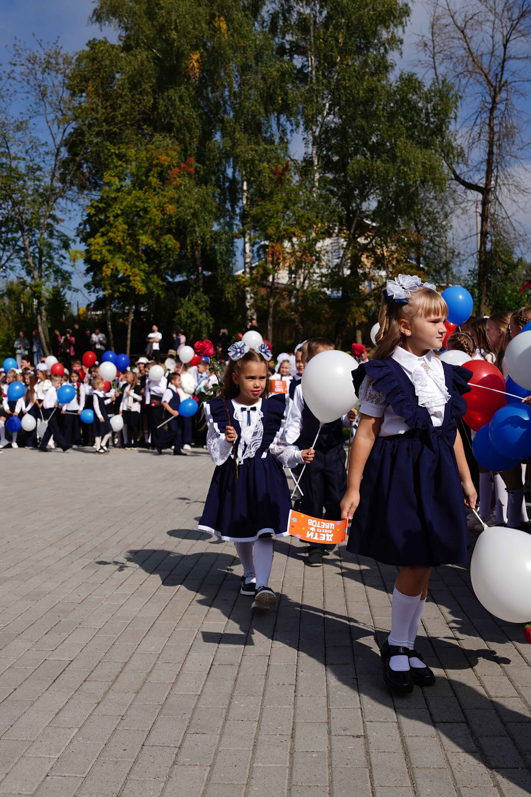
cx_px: 266
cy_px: 398
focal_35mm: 36
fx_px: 796
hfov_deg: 36.9
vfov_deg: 53.1
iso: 80
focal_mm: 24
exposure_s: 1/1250
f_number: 4
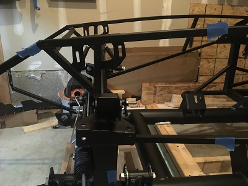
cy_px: 93
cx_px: 124
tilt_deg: -19.9
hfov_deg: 61.7
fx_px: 208
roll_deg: -1.4
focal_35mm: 29
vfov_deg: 48.2
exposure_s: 1/15
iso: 500
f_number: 2.2
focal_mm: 4.15
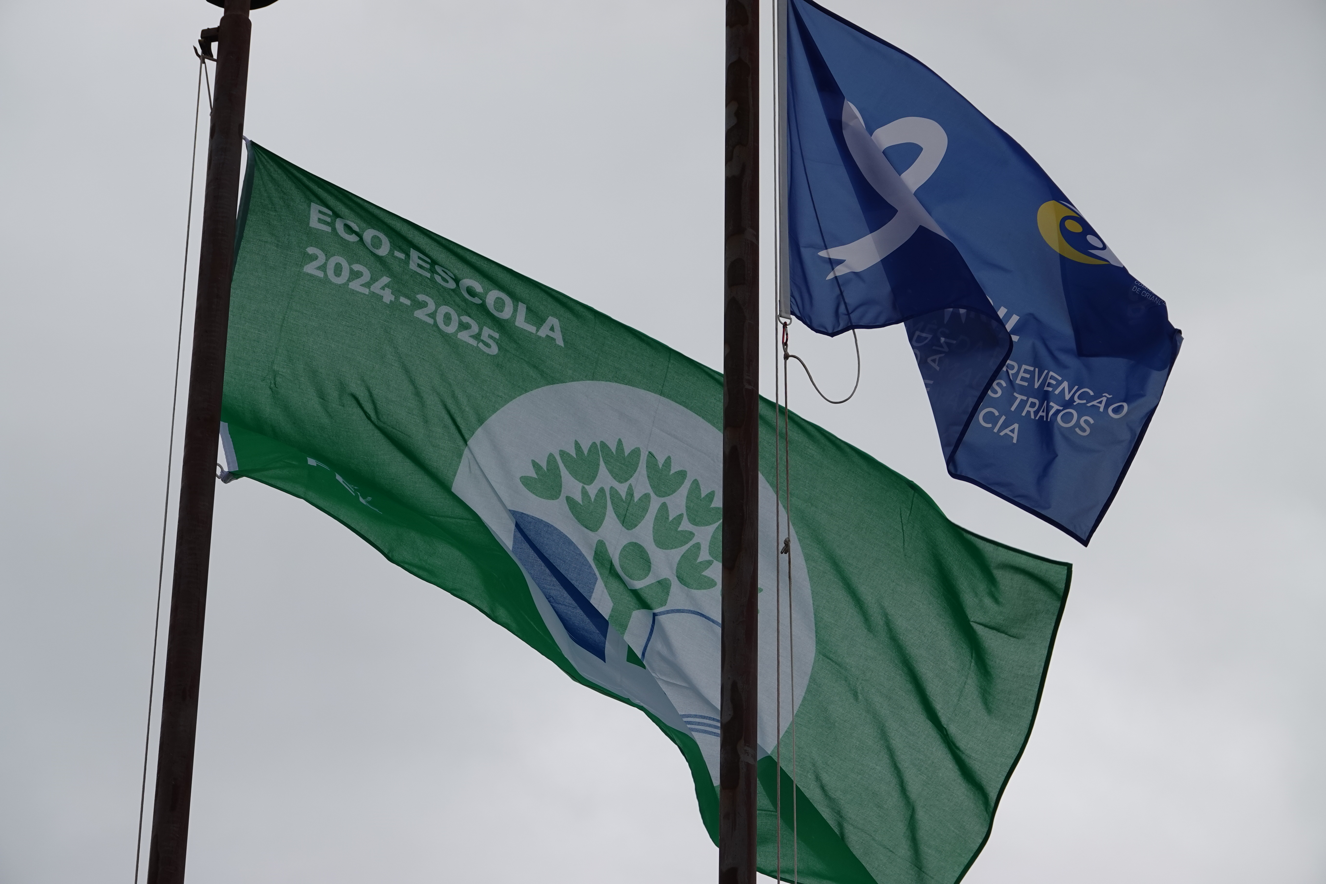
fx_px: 4825
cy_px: 442
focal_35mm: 131
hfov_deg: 15.6
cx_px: 663
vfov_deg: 10.5
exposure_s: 1/1000
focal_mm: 47.94
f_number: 4
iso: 100
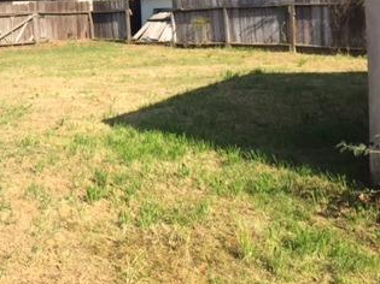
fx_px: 647
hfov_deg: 30.9
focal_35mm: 59
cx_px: 23
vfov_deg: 24.1
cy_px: 28
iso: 32
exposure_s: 1/879
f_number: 2.2
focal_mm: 4.15
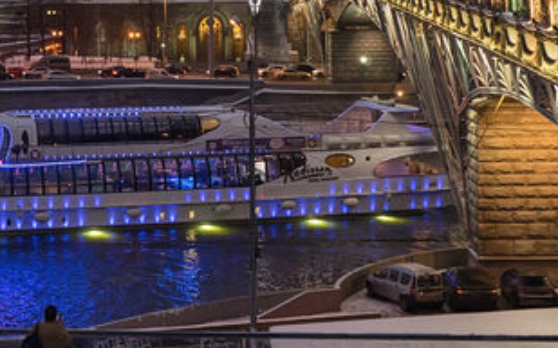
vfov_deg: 14.0
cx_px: 74
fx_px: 1399
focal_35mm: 92
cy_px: -15
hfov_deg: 22.1
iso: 1600
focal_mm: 31
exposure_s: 1/60
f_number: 4
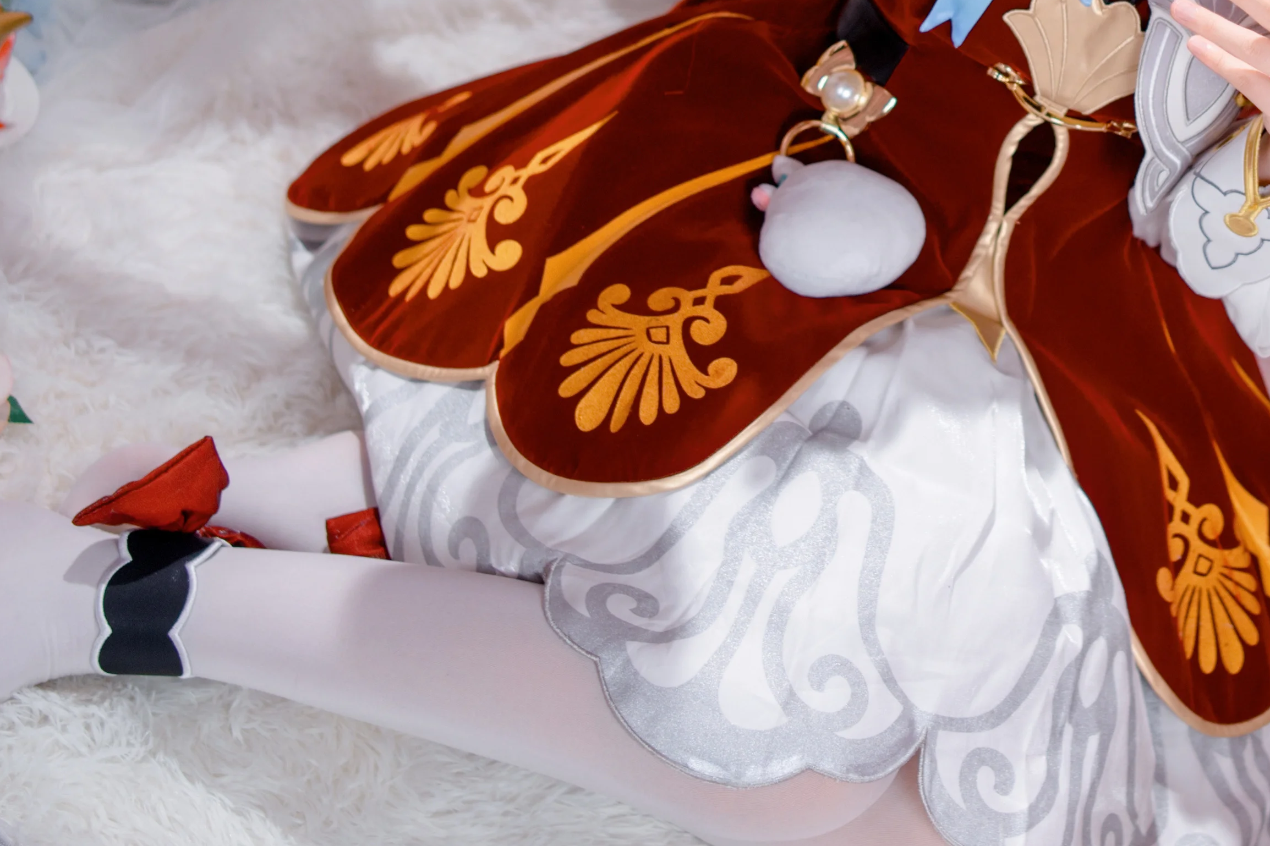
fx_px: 3210
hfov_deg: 21.8
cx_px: 1158
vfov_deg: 14.7
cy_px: -91
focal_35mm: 91
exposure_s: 1/320
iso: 200
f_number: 2.2
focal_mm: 35
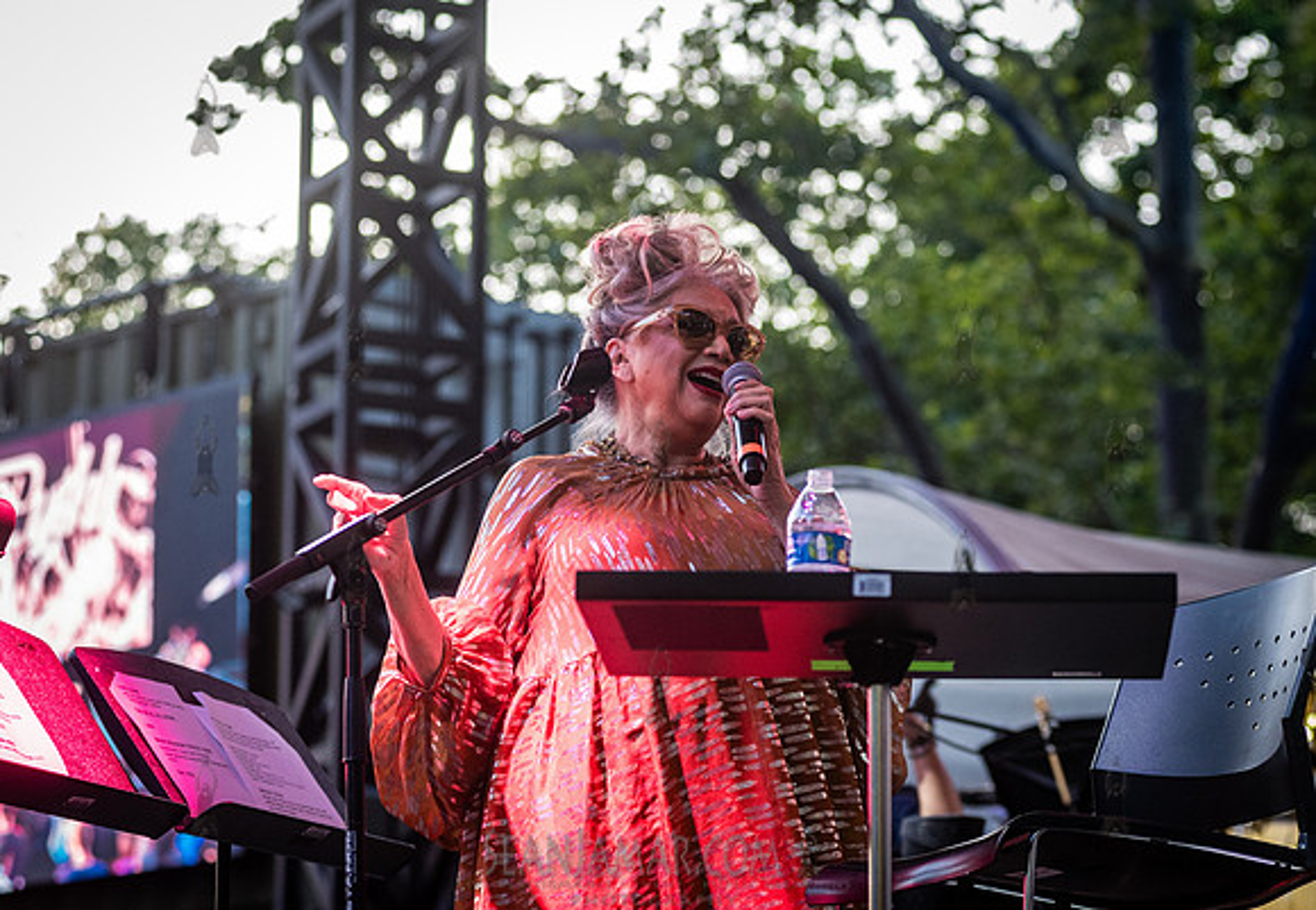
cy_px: 374
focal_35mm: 122
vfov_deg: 11.5
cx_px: 804
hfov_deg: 16.6
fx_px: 4514
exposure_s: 1/640
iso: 2000
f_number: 4
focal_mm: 100
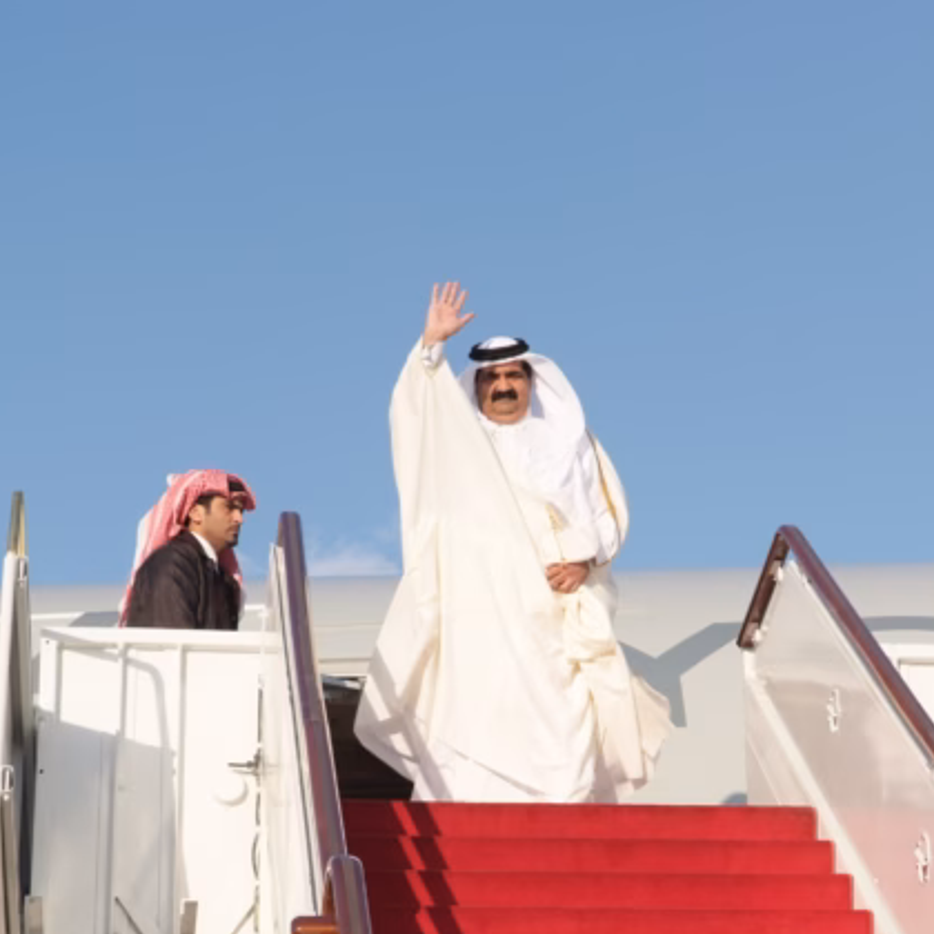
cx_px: 634
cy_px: 558
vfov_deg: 13.5
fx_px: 3938
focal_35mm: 129
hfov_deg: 13.5
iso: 200
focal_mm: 55
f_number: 9
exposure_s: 1/250
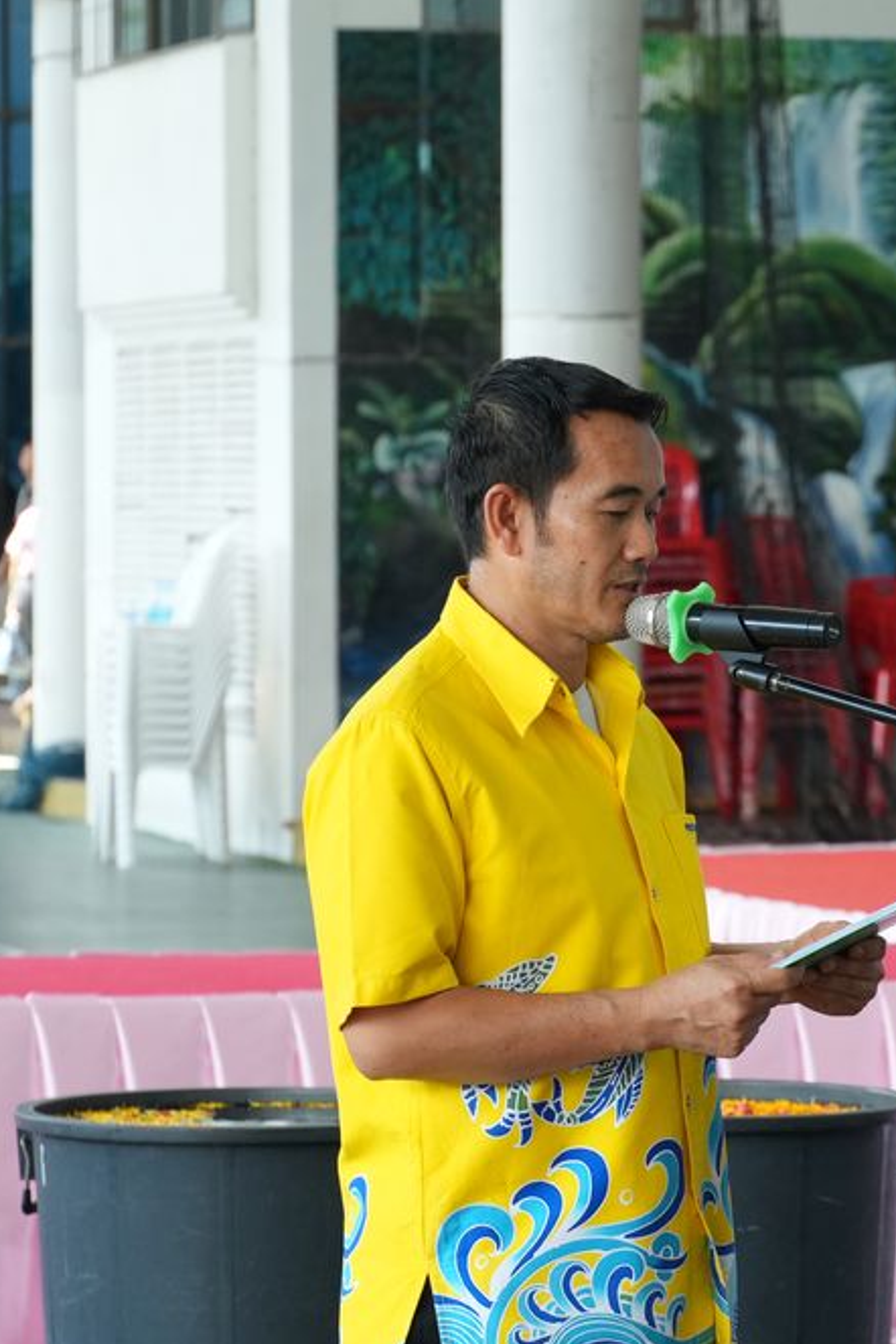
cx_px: 707
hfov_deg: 8.1
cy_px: 672
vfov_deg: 12.1
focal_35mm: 170
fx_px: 6337
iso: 1000
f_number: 5.6
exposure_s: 1/160
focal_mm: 75
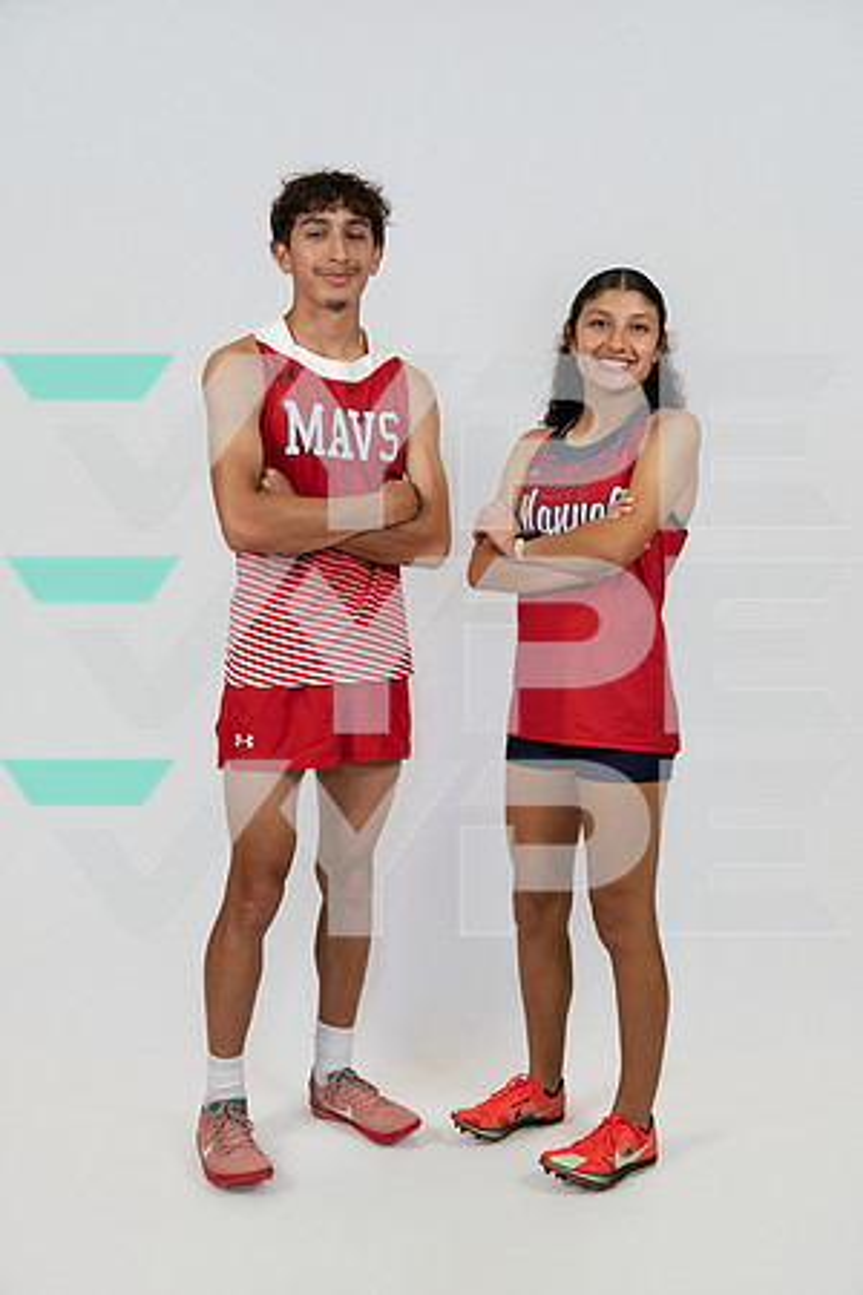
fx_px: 1366
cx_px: 432
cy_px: 648
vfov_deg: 50.7
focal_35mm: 38
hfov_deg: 35.1
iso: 400
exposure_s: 1/125
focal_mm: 38
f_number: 4
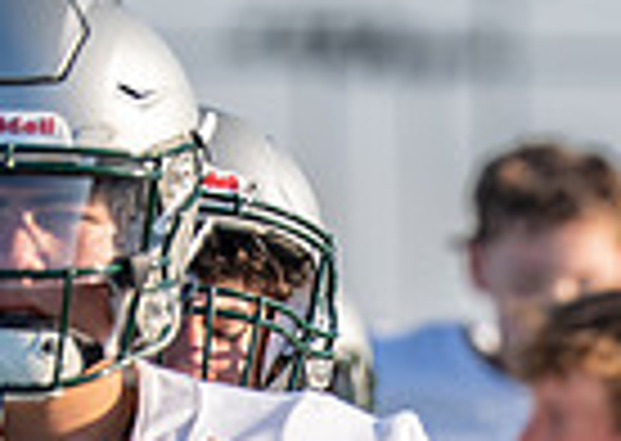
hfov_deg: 1.6
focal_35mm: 1253
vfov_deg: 1.1
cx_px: 1330
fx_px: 22056
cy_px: 819
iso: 100
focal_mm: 200
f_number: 2.8
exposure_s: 1/1600
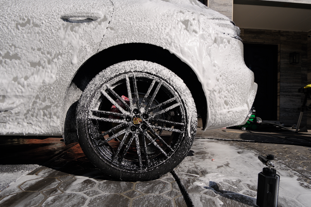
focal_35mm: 29
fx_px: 251
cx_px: 156
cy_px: 104
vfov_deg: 45.0
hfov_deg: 63.7
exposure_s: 1/1800
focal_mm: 19.2
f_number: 7.1
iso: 320
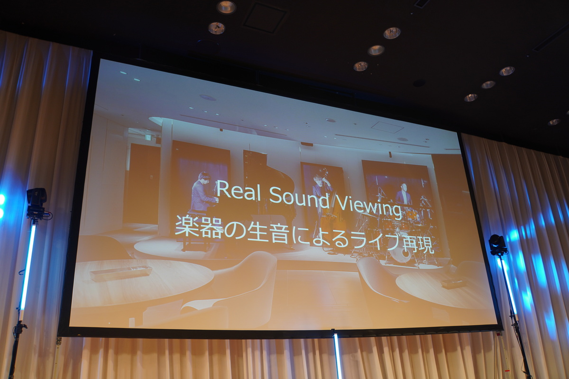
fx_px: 469
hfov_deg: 62.4
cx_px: 284
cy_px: 190
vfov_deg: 44.0
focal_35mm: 30
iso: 200
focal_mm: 19.8
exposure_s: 1/30
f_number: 3.5
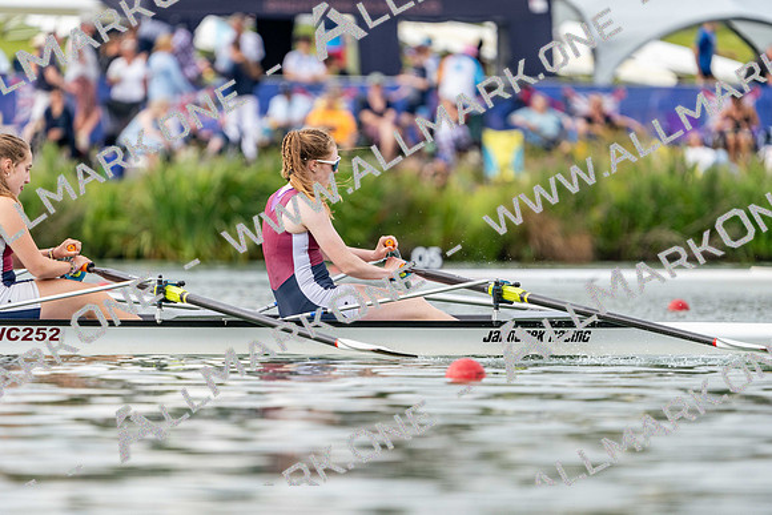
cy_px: 258
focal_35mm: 485
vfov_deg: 2.8
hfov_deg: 4.3
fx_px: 10403
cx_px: 386
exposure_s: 1/1600
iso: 800
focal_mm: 485
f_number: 6.3
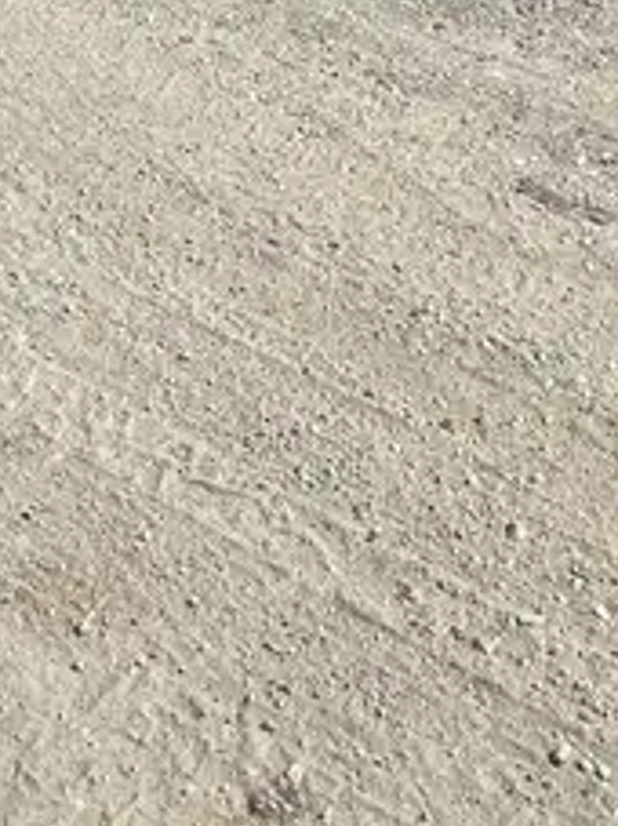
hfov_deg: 17.6
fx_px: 2001
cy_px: -388
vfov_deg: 20.3
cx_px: 284
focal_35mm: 84
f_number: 1.6
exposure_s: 1/5814
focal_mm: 4.2
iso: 32
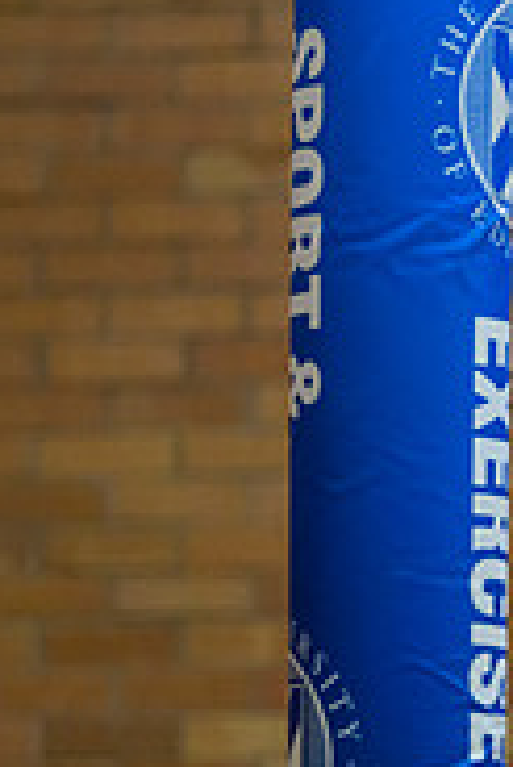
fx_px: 13419
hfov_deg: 2.2
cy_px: 548
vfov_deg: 3.3
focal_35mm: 629
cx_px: 1239
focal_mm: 170
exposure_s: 1/800
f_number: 3.5
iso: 5000
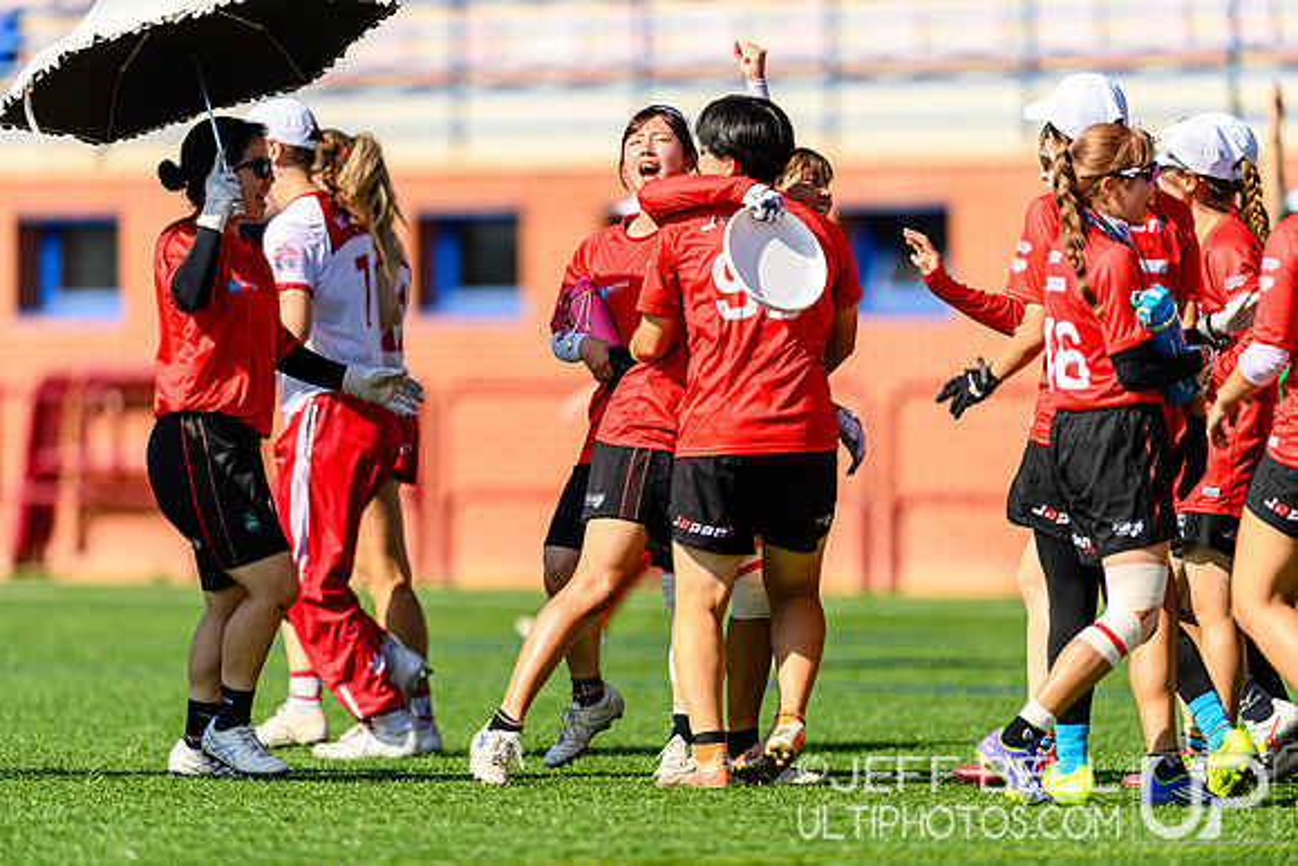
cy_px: 433
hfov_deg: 5.2
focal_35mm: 400
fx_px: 14425
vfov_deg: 3.4
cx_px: 649
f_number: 3.2
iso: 100
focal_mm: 400
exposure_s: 1/1250
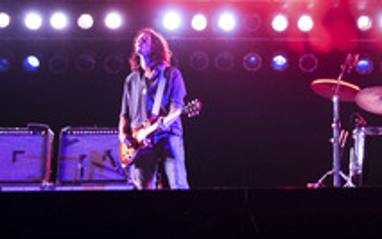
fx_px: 853
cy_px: 22
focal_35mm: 82
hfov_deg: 24.4
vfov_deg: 15.7
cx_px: 359
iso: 1600
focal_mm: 38
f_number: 2.8
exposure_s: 1/200
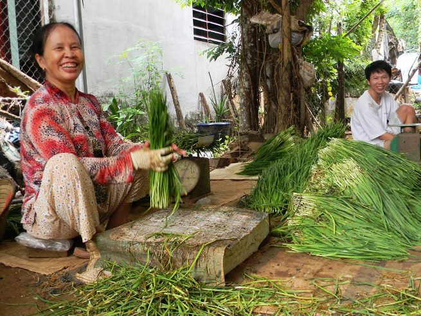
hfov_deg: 51.3
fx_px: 438
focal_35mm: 36
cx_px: 210
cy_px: 158
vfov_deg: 39.7
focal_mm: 6.4
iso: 85
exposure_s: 1/30
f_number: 3.7
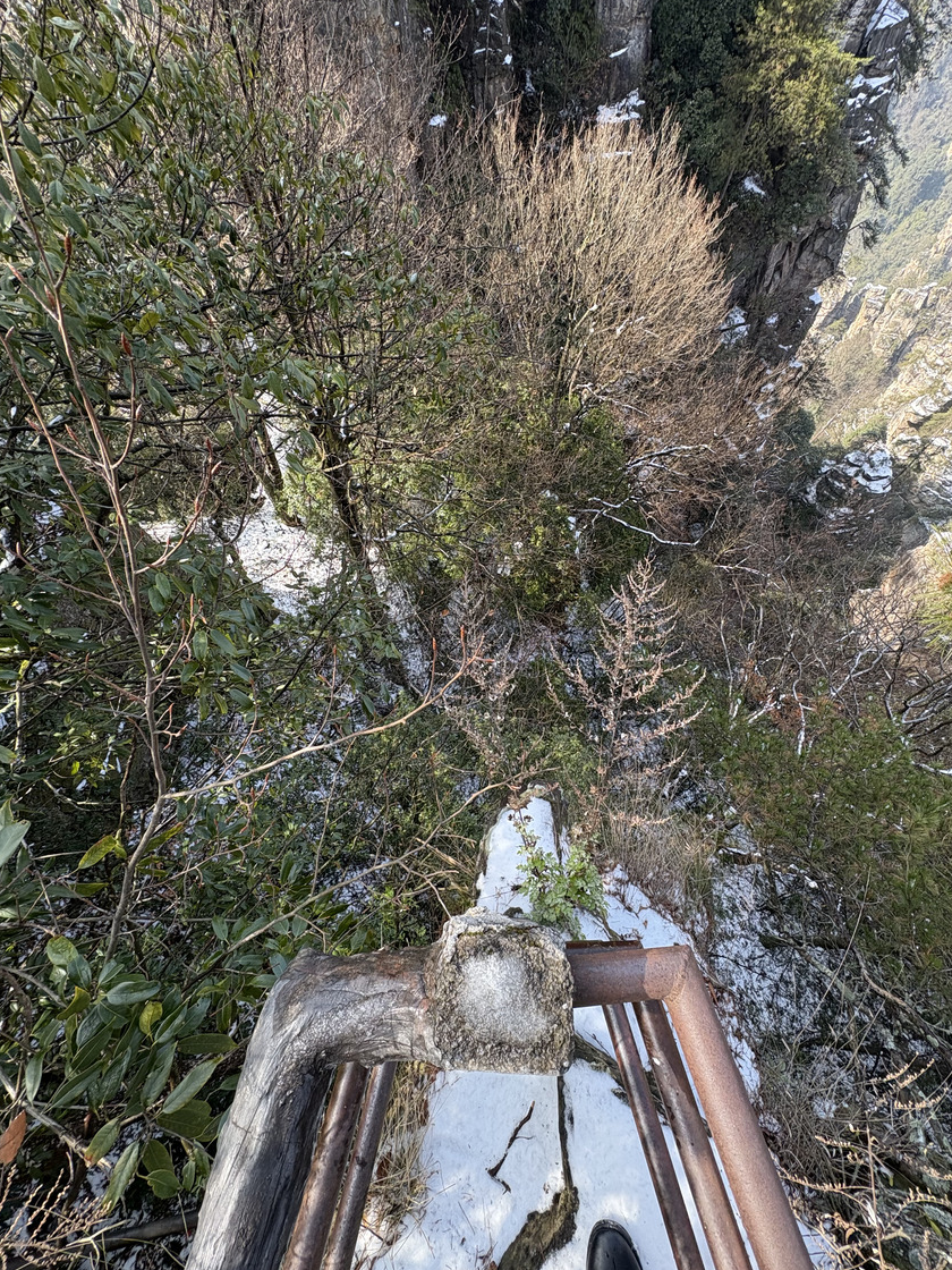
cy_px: 628
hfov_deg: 81.7
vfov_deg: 98.2
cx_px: 503
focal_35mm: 15
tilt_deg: -65.2
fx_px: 550
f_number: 2.2
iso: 64
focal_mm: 2.22
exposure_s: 1/184
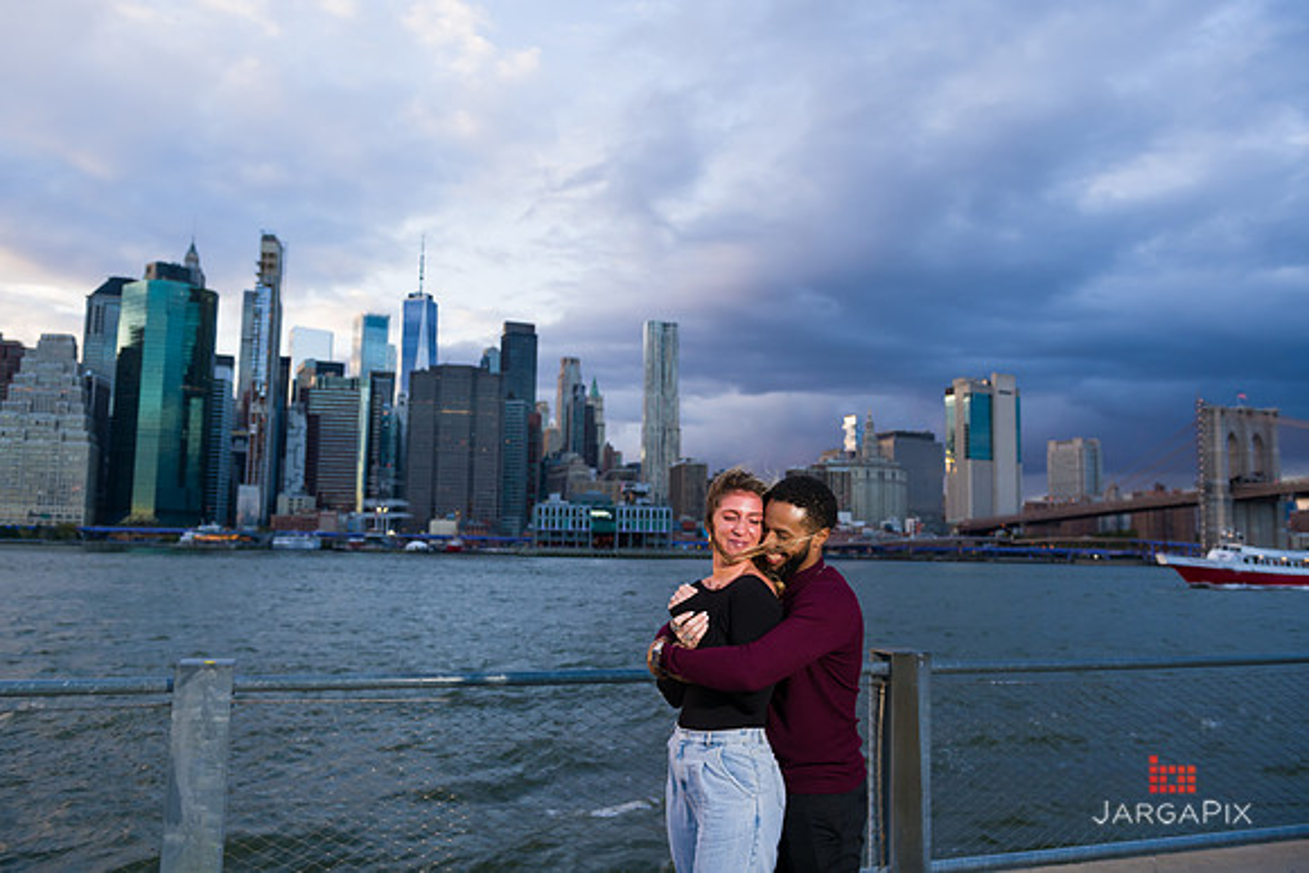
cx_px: 654
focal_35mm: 29
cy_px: 436
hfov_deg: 63.6
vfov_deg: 45.0
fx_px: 1055
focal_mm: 29
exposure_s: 1/200
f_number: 4
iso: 250
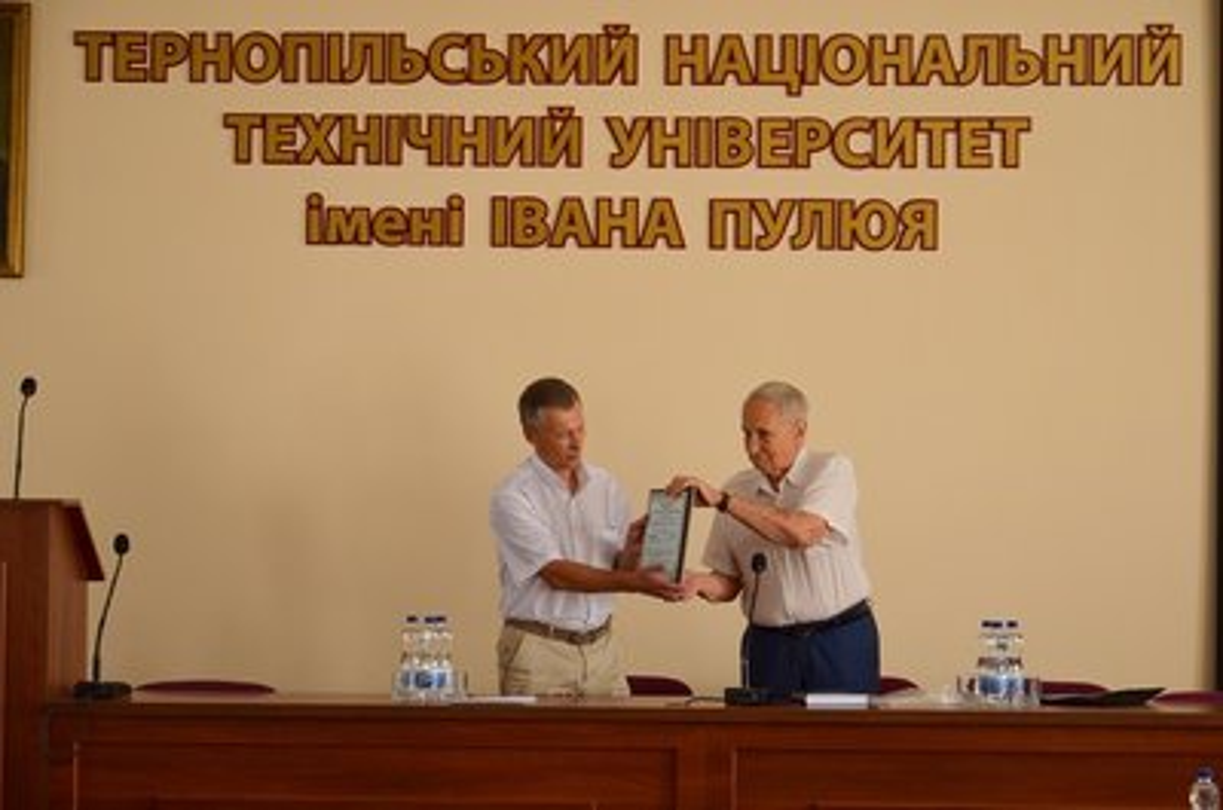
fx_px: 3357
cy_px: 405
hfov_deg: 20.7
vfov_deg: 13.8
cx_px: 612
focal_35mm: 99
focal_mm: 66
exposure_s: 1/80
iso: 500
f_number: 5.3
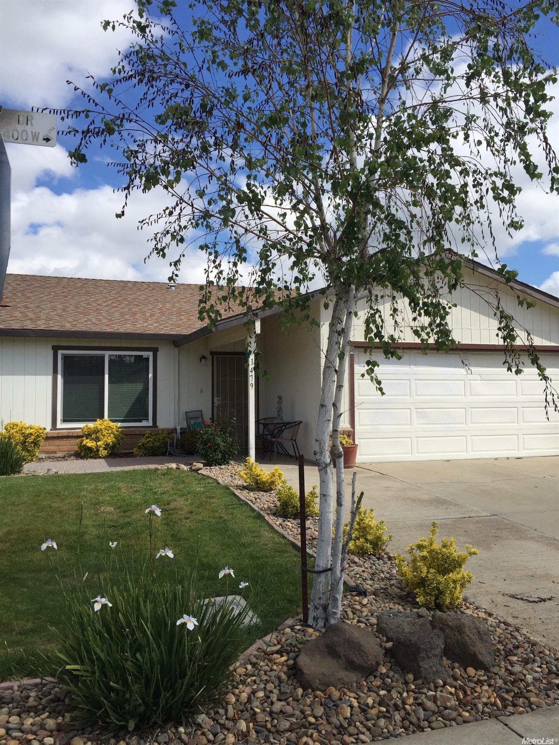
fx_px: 624
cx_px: 280
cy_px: 372
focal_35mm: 29
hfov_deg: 48.2
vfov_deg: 61.7
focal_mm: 4.15
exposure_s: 1/3049
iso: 32
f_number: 2.2
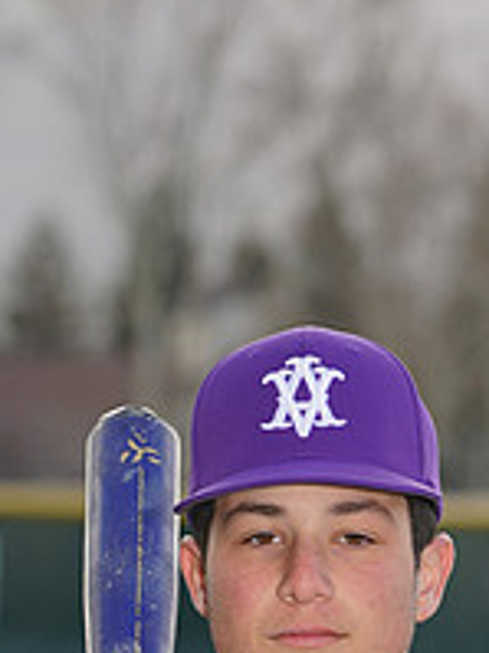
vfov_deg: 4.1
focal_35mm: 479
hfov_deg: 3.1
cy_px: 919
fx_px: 9032
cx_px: 258
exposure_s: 1/200
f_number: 7.1
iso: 100
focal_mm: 171
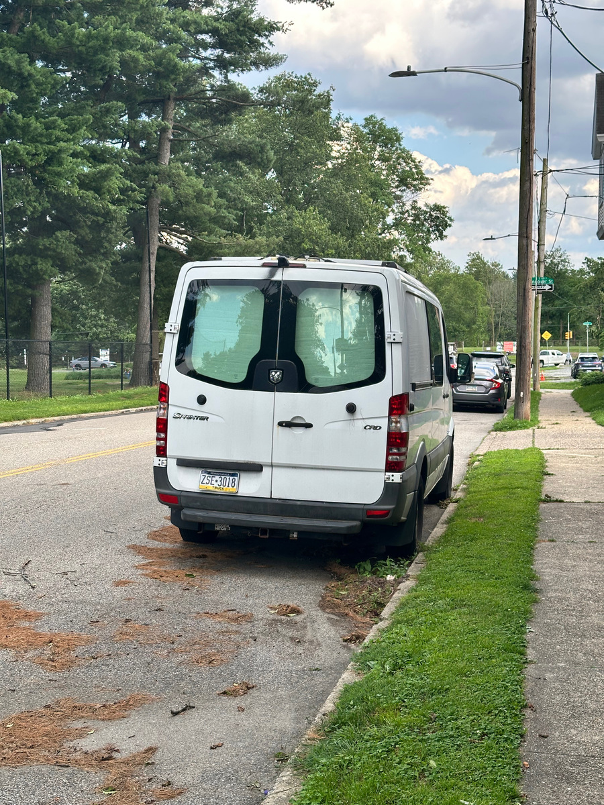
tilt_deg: -5.0
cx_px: 302
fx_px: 1117
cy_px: 402
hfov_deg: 30.3
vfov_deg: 39.7
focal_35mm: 48
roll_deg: -0.2
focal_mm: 6.86
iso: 64
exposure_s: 1/704
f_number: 1.78
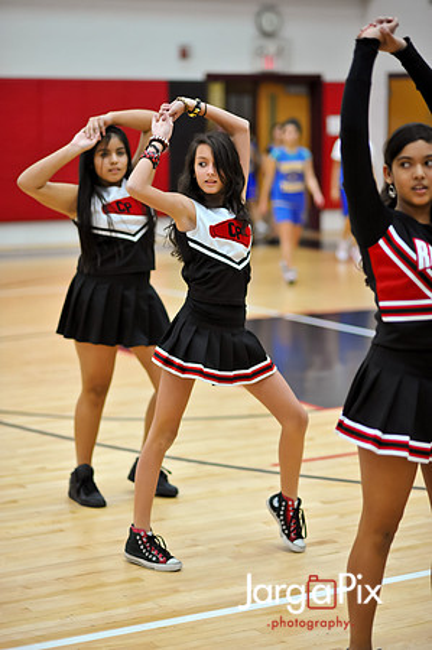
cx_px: 216
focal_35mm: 85
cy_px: 325
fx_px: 1533
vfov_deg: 23.9
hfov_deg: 16.0
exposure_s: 1/500
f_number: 2
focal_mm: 85
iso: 1800
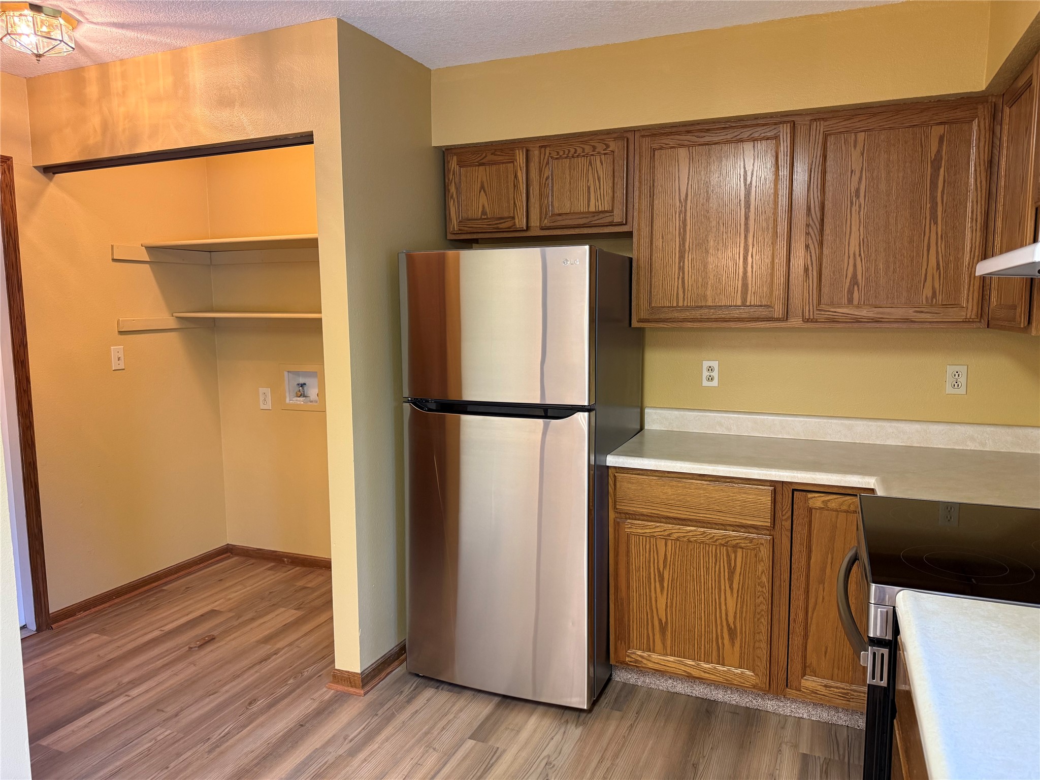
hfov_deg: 71.6
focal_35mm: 24
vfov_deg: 56.8
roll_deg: +0.7
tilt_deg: -6.1
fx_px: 721
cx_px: 520
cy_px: 390
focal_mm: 6.76
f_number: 1.78
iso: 250
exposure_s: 1/60
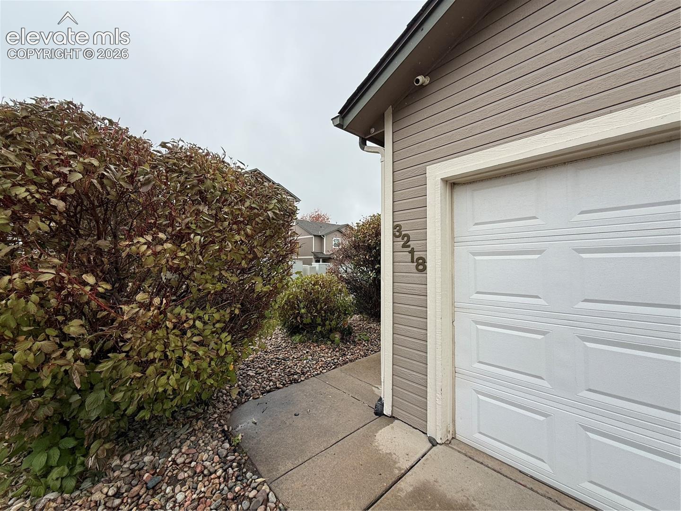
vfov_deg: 85.7
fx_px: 275
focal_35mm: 14
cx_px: 340
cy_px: 256
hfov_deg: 102.1
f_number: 2.2
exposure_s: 1/734
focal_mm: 2.22
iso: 50
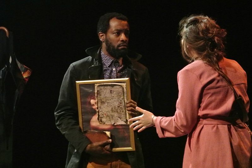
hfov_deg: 11.5
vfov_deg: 7.7
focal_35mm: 179
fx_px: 1254
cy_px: 84
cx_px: 126
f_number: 4.5
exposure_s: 1/100
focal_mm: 66.4
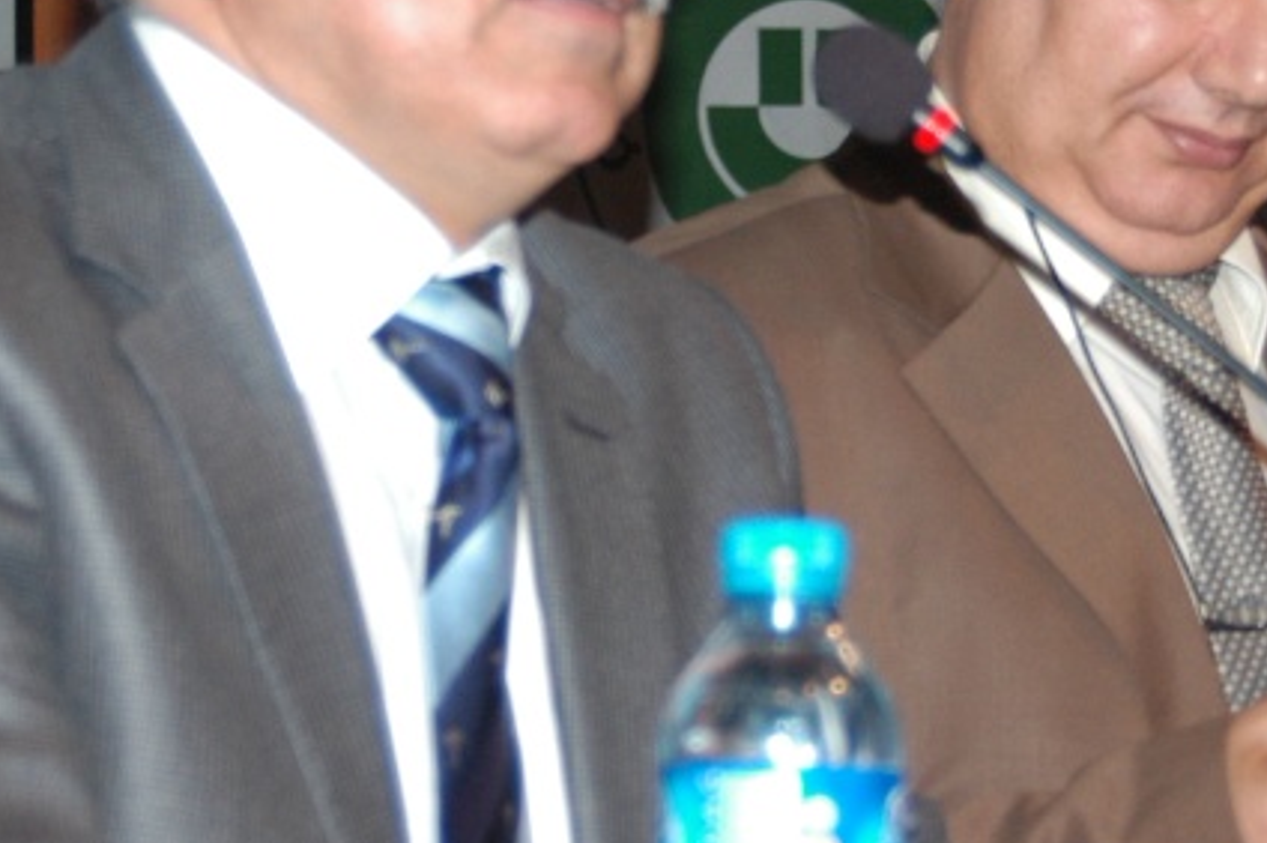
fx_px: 6013
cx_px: 920
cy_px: 239
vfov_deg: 8.0
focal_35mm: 171
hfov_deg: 12.0
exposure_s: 1/60
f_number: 4.5
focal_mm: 48
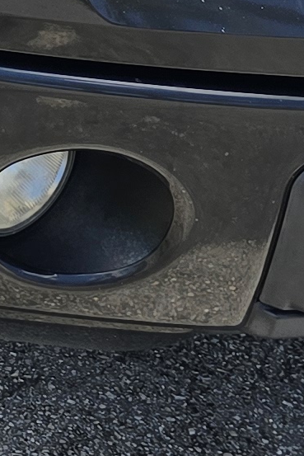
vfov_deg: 10.2
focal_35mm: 173
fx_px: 2190
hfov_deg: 7.0
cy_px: -672
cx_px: -634
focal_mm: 6.3
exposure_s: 1/428
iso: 12
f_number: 1.7
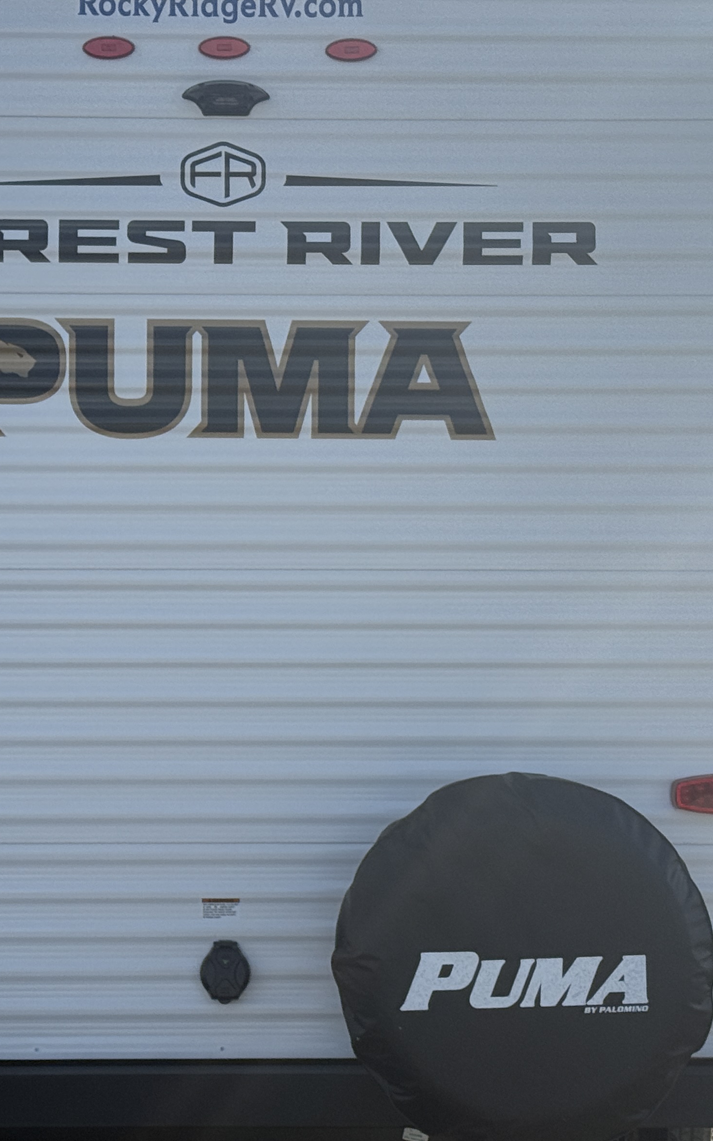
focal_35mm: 87
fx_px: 2705
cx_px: 226
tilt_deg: -1.3
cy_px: 608
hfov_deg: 15.0
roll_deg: +0.3
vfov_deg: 23.8
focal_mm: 6.76
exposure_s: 1/7143
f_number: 1.78
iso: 80
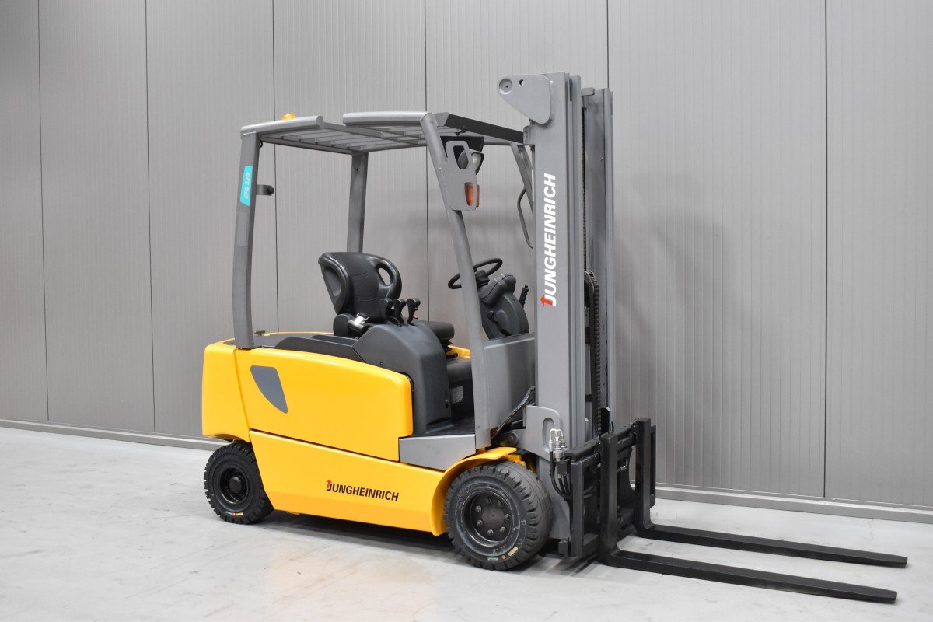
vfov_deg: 35.5
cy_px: 311
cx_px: 466
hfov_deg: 51.3
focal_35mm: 38
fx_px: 972
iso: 1600
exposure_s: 1/30
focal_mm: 25
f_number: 5
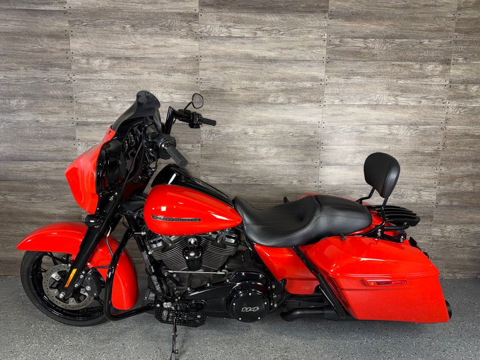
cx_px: 240
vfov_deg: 56.8
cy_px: 180
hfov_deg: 71.6
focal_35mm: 24
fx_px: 333
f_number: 1.78
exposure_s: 1/24
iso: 100
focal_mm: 6.76
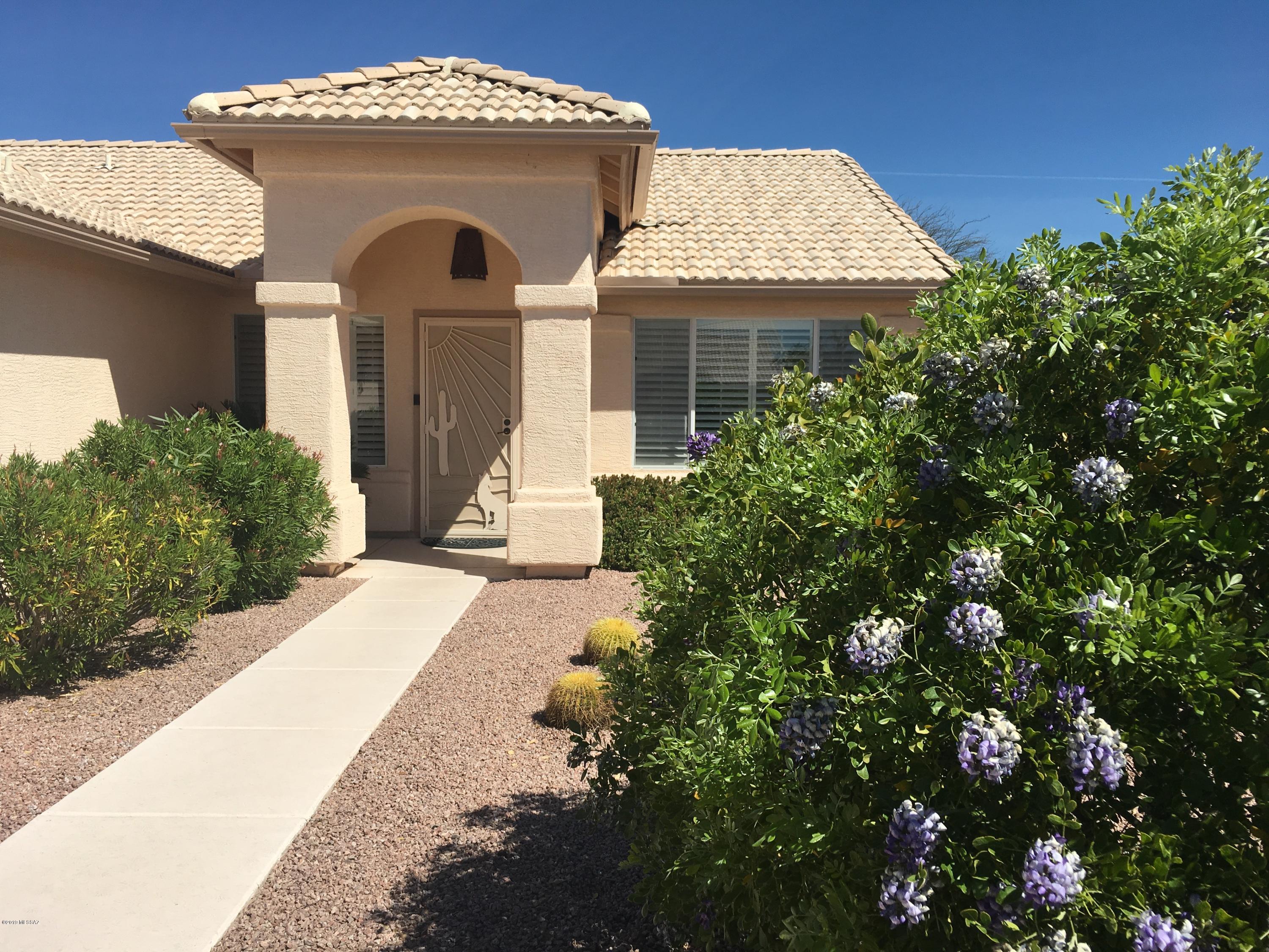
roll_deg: -1.2
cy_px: 476
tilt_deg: -7.3
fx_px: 1063
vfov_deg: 48.2
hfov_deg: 61.7
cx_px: 634
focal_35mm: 29
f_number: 2.2
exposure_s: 1/2653
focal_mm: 4.15
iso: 25
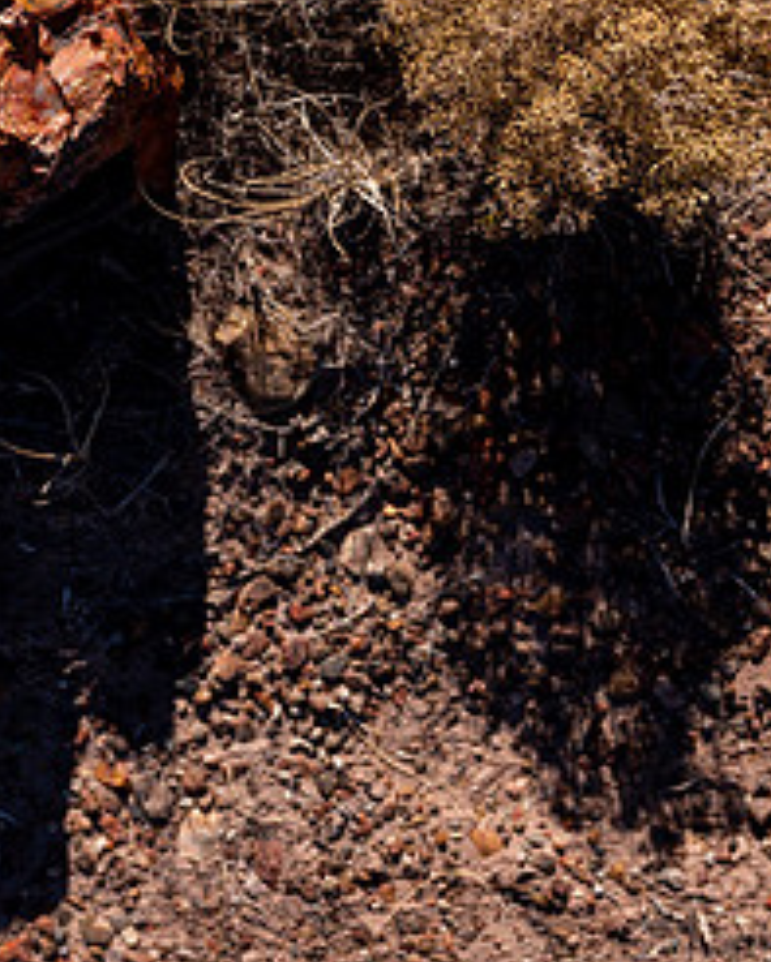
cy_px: 329
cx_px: 163
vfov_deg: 30.7
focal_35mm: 61
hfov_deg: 24.6
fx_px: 1739
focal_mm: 24
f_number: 4
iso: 200
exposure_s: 1/2000
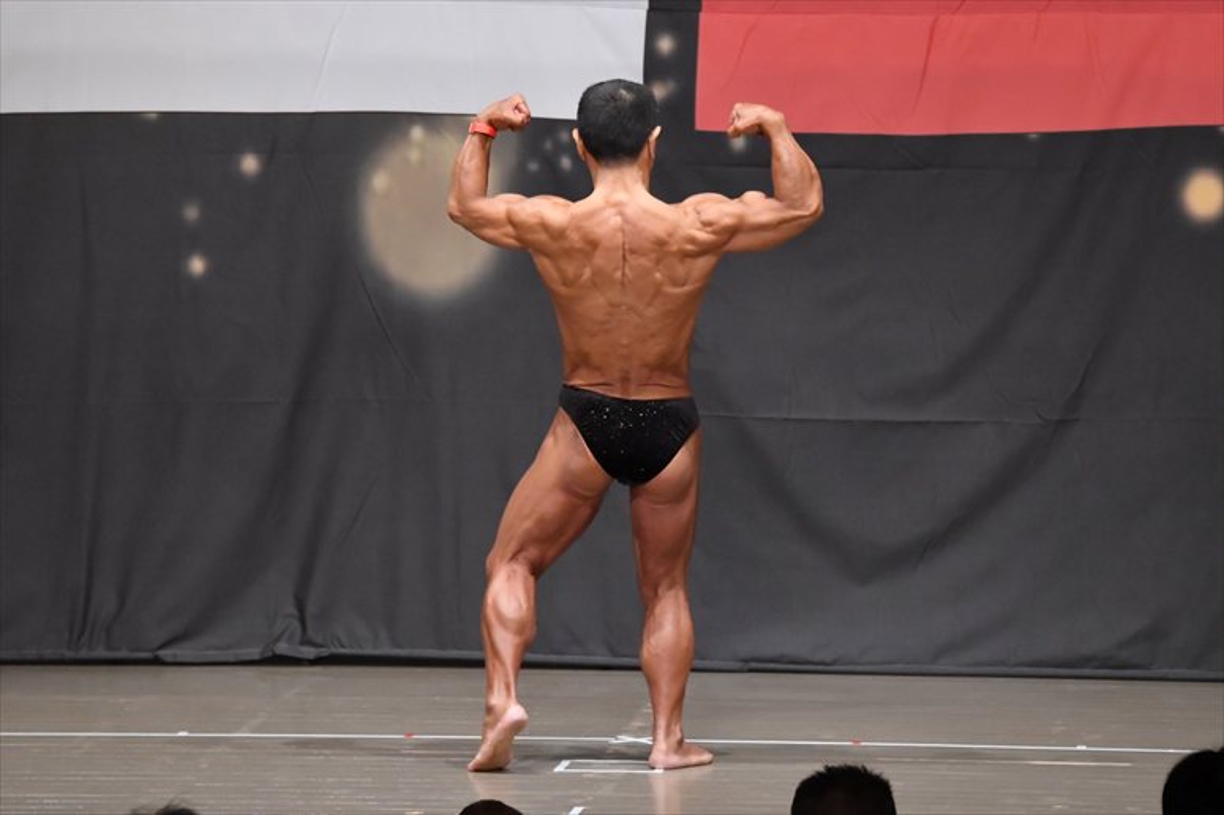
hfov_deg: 8.6
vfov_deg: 5.7
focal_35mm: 240
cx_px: 612
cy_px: 408
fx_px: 8156
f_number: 5.6
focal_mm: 160
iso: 6400
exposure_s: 1/400
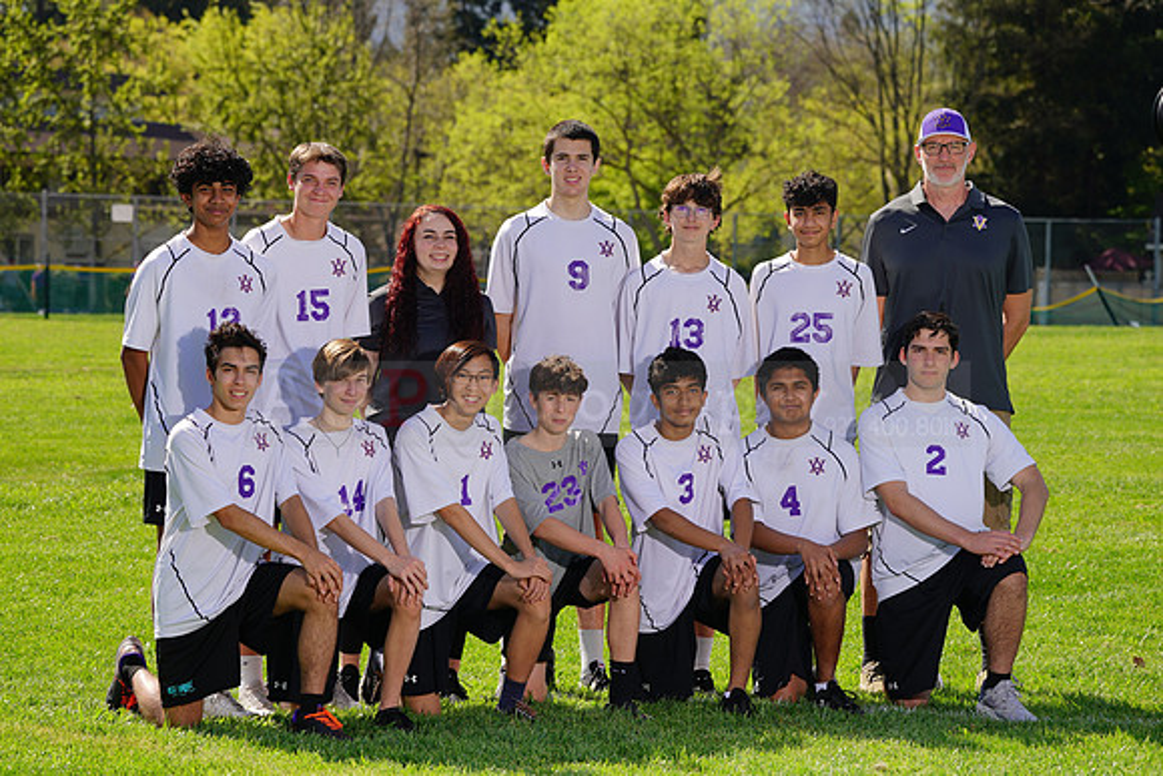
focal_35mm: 137
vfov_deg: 10.0
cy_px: 388
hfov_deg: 15.0
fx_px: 4427
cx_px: 582
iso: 64
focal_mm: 137
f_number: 7.1
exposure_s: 1/200
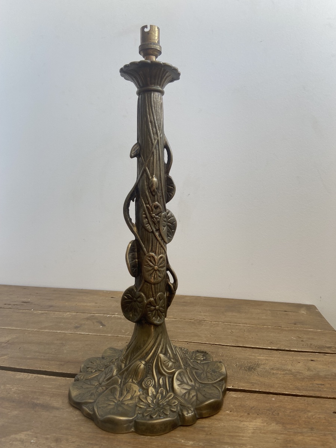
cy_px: 224
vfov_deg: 67.3
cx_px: 168
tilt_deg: -1.0
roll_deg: -0.3
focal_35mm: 26
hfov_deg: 53.1
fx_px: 336
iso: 40
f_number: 1.8
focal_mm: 4.25
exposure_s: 1/122
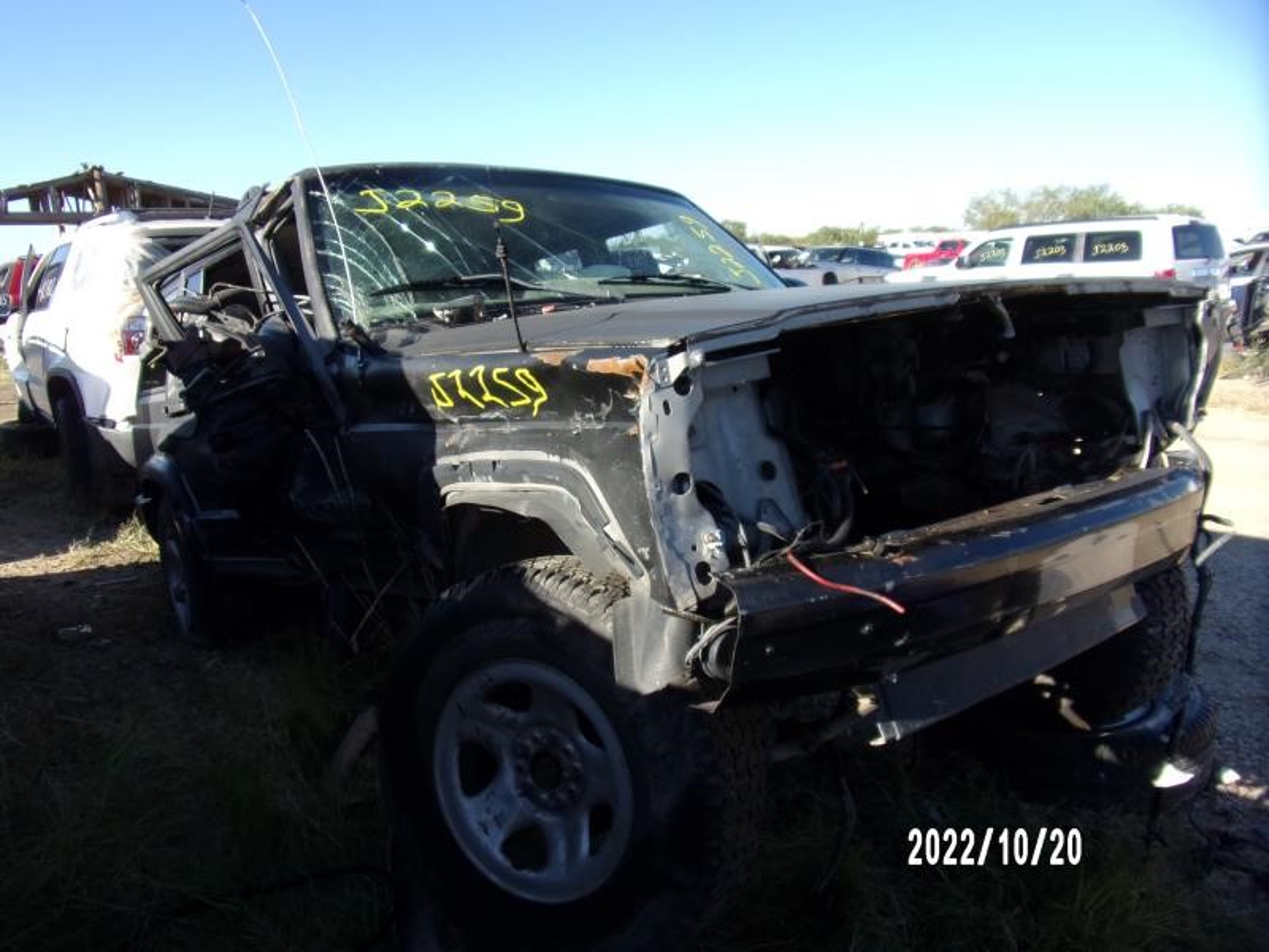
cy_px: 476
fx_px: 880
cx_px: 634
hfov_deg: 71.6
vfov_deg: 56.8
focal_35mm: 24
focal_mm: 4.3
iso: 80
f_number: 3.3
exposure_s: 1/500
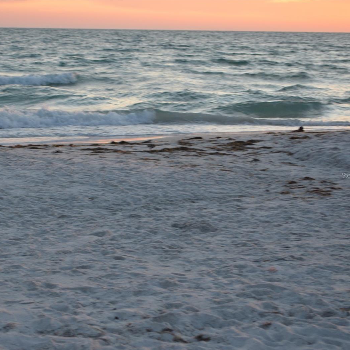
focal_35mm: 93
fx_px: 1064
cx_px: 105
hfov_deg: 18.6
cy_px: 175
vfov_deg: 18.7
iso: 400
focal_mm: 48
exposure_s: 1/100
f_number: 5.6
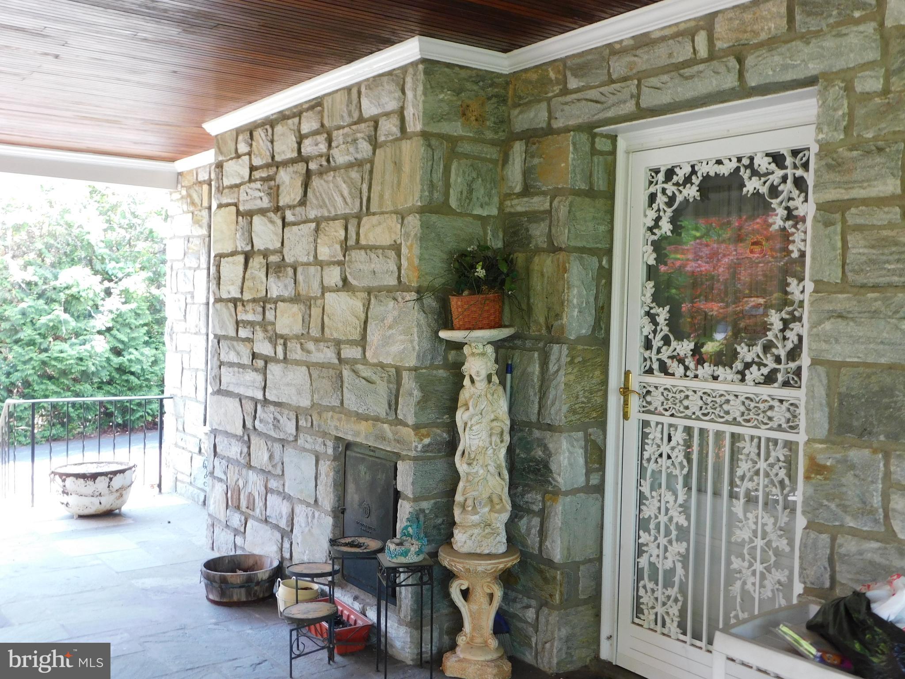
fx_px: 941
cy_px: 340
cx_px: 452
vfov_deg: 39.7
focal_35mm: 36
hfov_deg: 51.4
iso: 180
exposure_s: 1/30
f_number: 3.5
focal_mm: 6.3
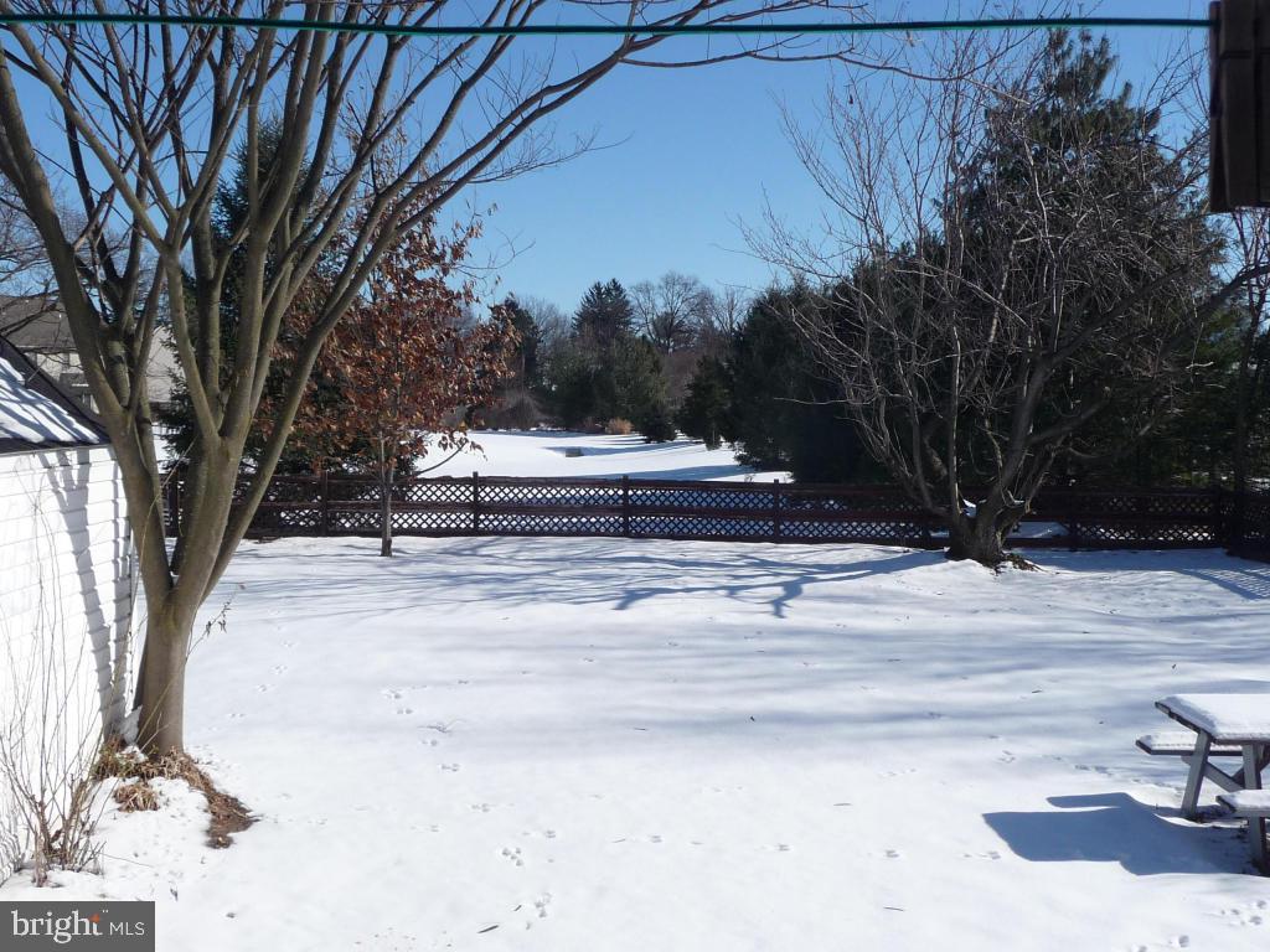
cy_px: 476
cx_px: 635
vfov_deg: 36.8
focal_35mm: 39
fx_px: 1431
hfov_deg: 47.9
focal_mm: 5
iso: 100
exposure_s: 1/400
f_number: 8
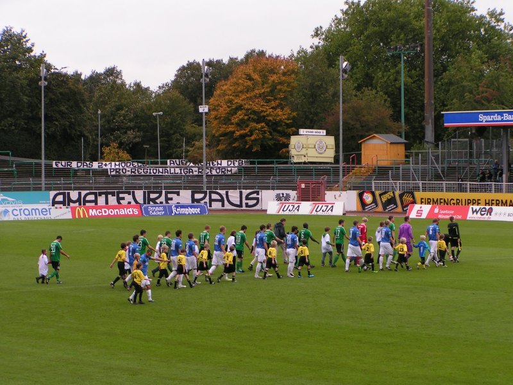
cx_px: 256
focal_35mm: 119
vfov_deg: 12.5
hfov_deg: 16.6
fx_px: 1764
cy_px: 192
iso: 50
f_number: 4.5
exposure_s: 1/160
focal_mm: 18.2
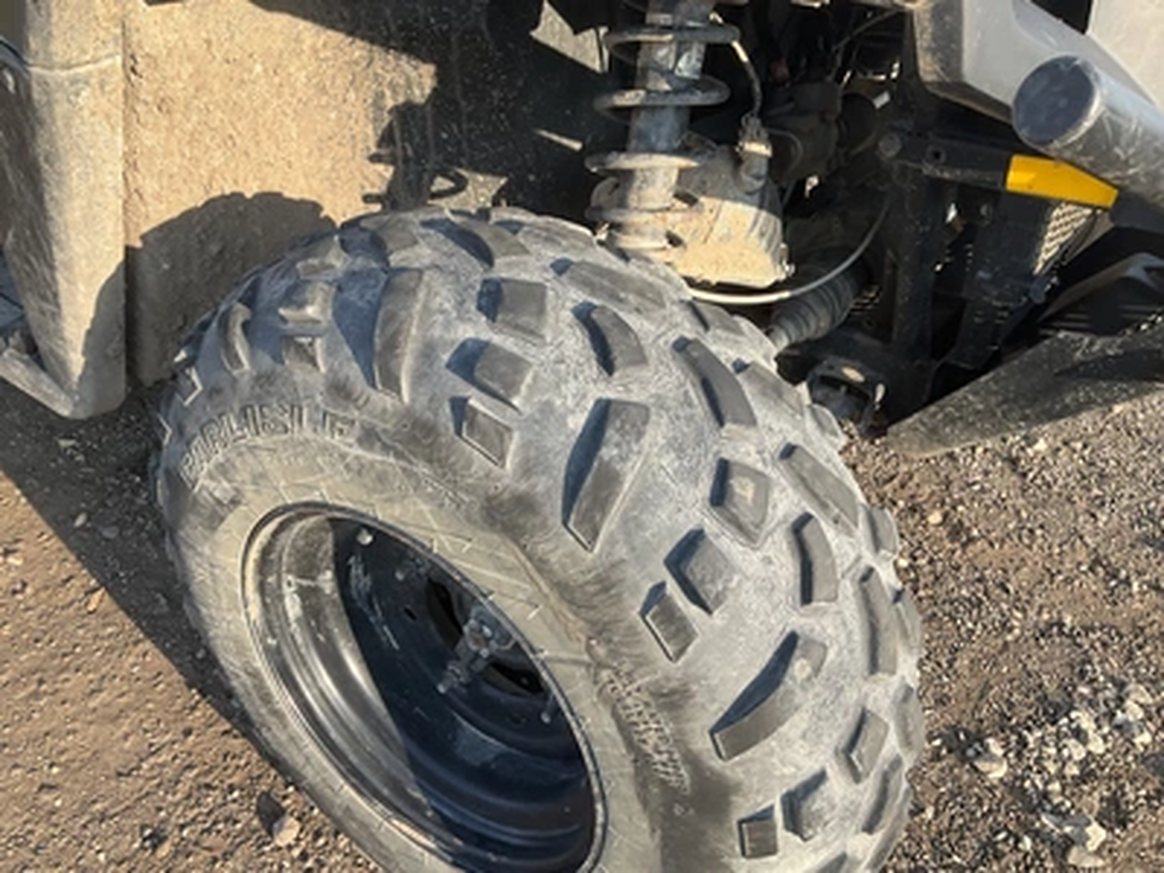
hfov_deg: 61.7
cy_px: 436
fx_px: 975
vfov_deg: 48.2
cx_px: 582
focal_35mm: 29
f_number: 1.8
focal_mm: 3
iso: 25
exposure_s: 1/383
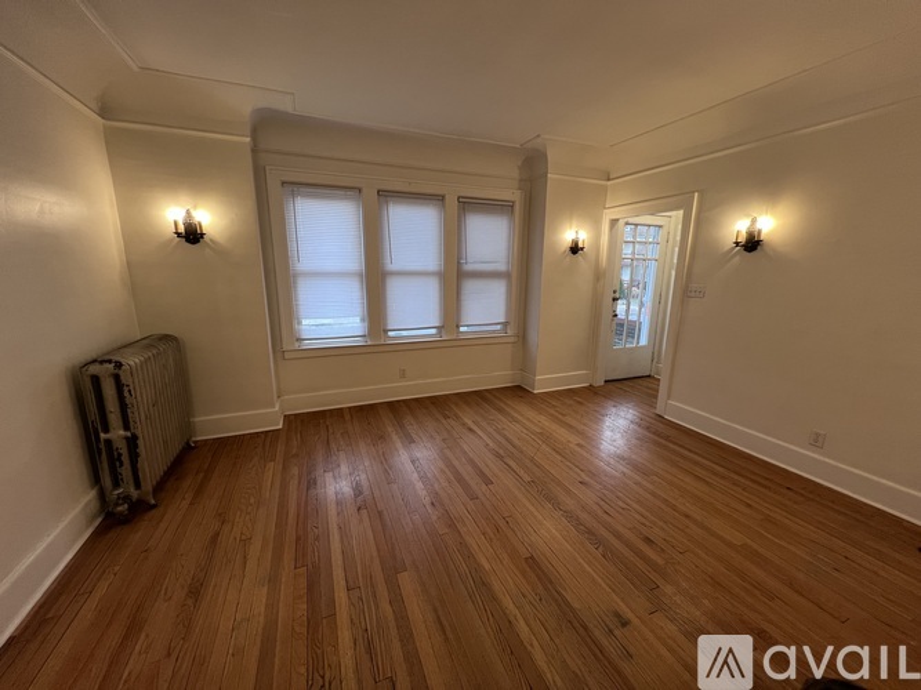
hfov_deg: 106.2
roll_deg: +0.2
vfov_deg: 89.9
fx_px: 346
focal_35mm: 13
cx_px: 460
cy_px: 345
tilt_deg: -12.2
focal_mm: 1.57
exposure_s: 1/60
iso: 160
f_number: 1.8
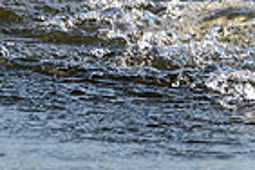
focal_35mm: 2615
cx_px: 437
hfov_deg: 0.8
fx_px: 18521
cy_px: 21
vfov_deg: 0.5
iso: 640
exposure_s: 1/1600
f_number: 6.3
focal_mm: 500
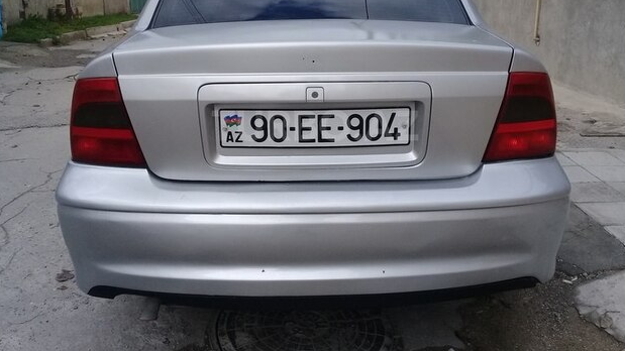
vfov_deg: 32.6
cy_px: 126
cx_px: 315
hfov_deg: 55.3
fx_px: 597
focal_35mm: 36
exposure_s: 1/858
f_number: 2.2
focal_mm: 3.3
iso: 50
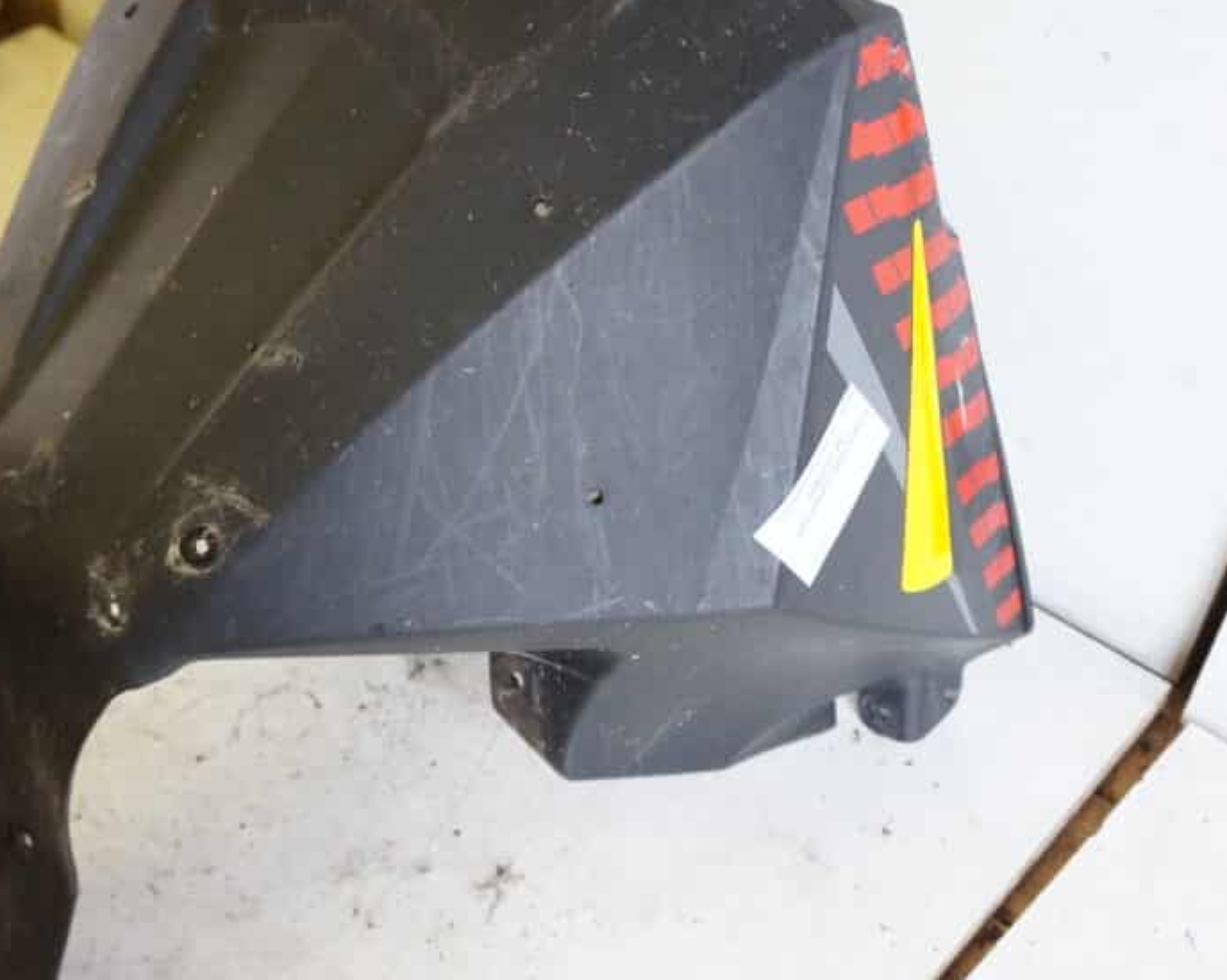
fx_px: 1525
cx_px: 497
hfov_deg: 43.6
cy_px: 419
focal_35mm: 42
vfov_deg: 35.6
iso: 1250
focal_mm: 20
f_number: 4
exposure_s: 1/60
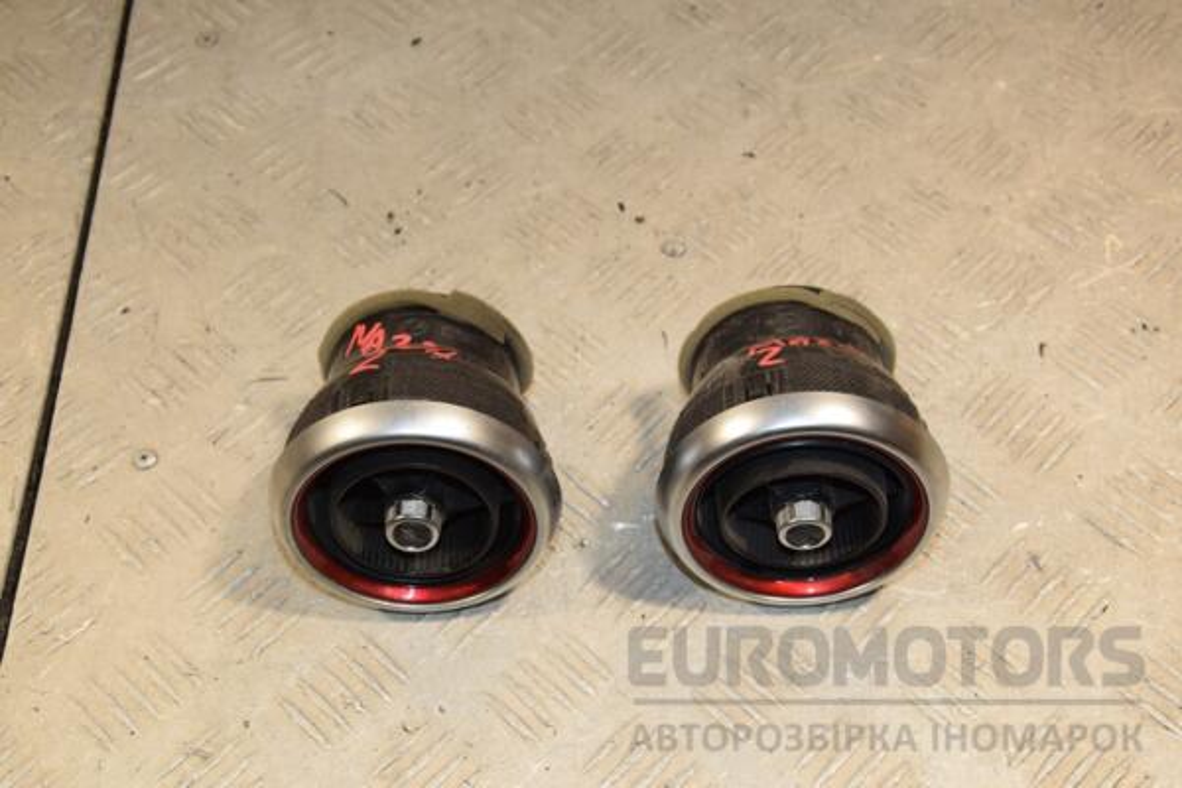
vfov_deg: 22.6
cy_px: 394
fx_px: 1970
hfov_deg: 33.4
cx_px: 591
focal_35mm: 60
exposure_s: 1/200
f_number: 8
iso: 800
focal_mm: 40
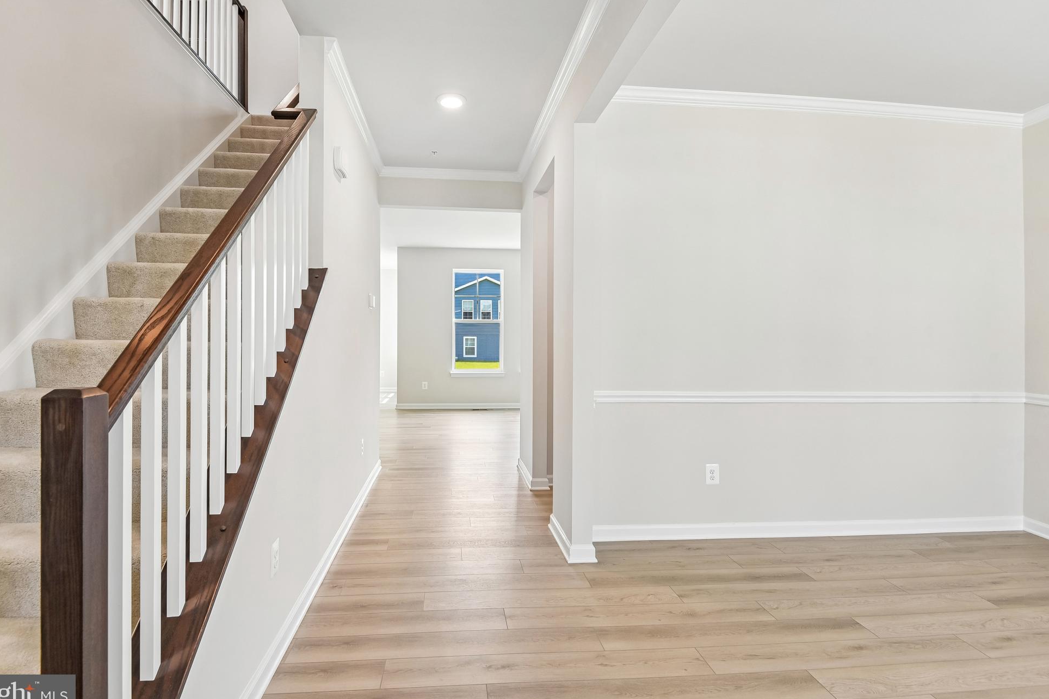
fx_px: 495
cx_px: 512
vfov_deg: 70.4
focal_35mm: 17
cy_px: 343
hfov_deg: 93.3
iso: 400
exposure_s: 1/40
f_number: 8
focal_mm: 16
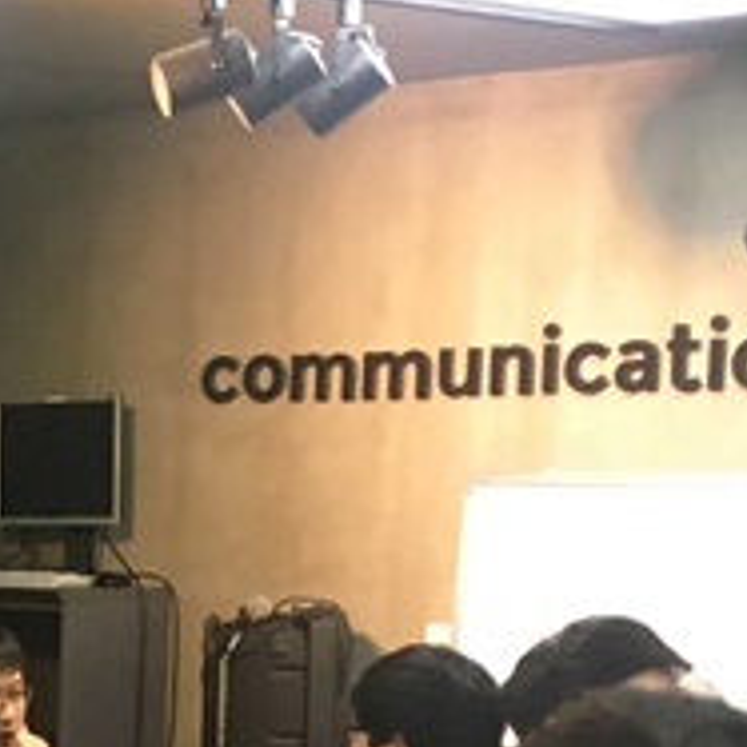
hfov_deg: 11.6
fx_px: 3345
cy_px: 943
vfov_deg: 12.4
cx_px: -699
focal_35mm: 137
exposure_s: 1/30
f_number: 2.2
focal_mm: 4.15
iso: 100
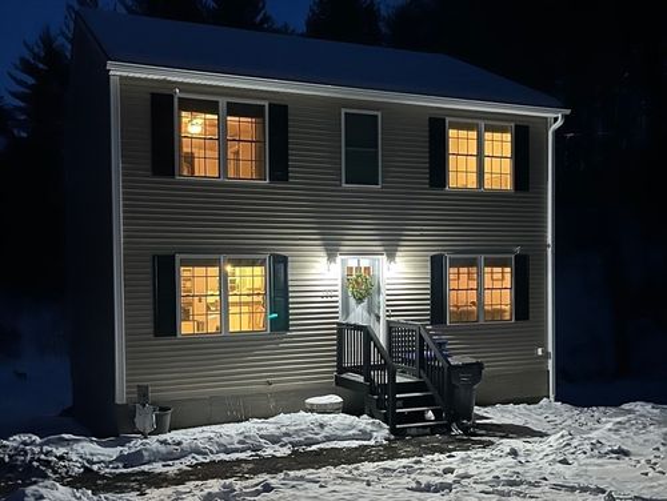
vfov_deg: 53.1
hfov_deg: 67.3
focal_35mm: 26
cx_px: 334
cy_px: 250
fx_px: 501
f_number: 1.6
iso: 1000
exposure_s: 1/24
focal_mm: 5.1
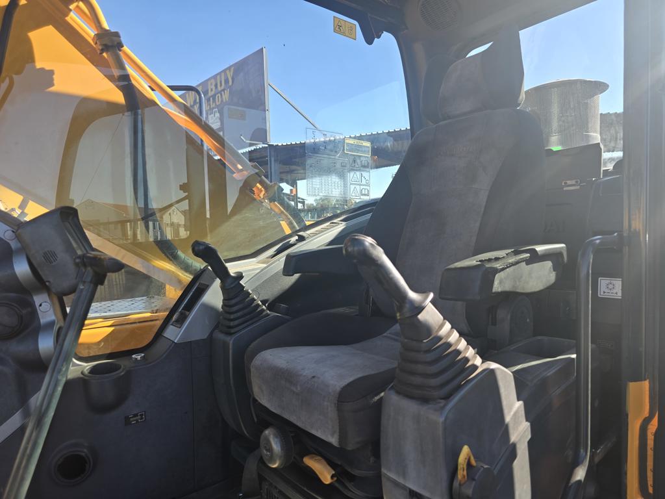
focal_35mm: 23
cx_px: 332
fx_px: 442
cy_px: 250
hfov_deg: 73.9
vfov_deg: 58.9
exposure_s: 1/194
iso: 12
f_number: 1.7
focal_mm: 6.3
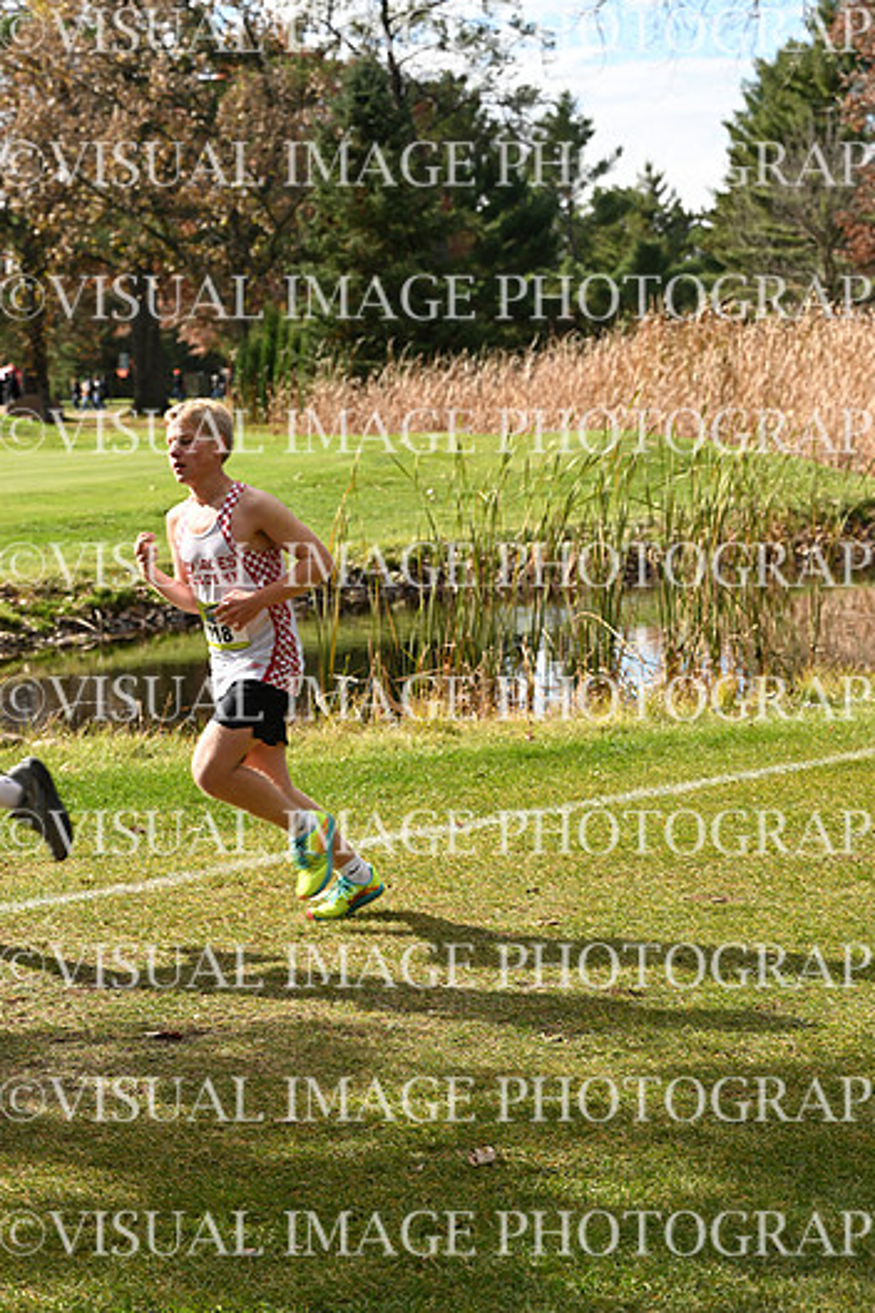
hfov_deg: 15.4
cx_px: 479
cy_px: 632
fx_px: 3245
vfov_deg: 22.9
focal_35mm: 89
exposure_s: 1/400
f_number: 5.6
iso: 125
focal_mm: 81
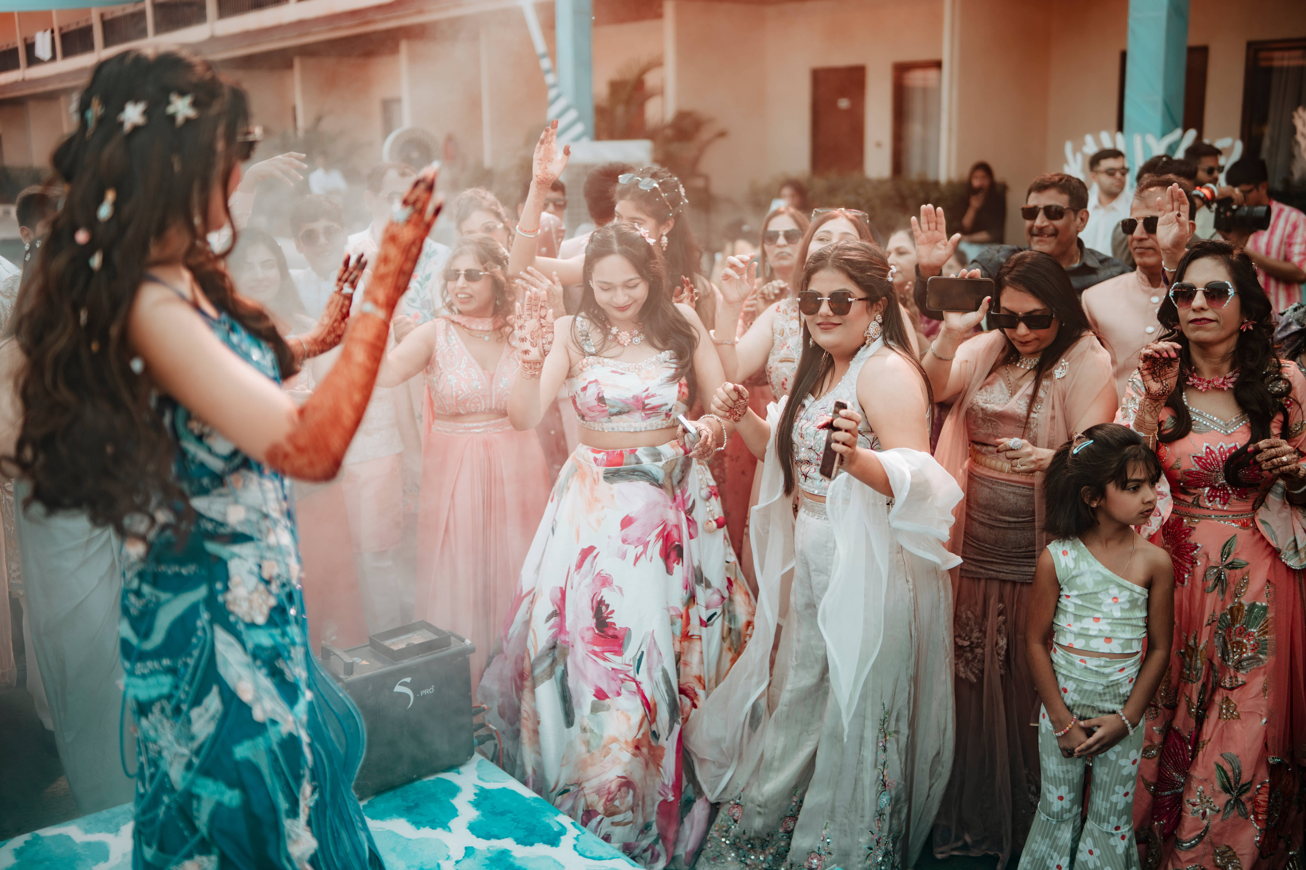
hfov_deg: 54.4
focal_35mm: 35
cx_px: 653
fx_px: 1270
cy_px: 435
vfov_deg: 37.9
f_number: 1.4
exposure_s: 1/1000
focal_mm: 35
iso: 80
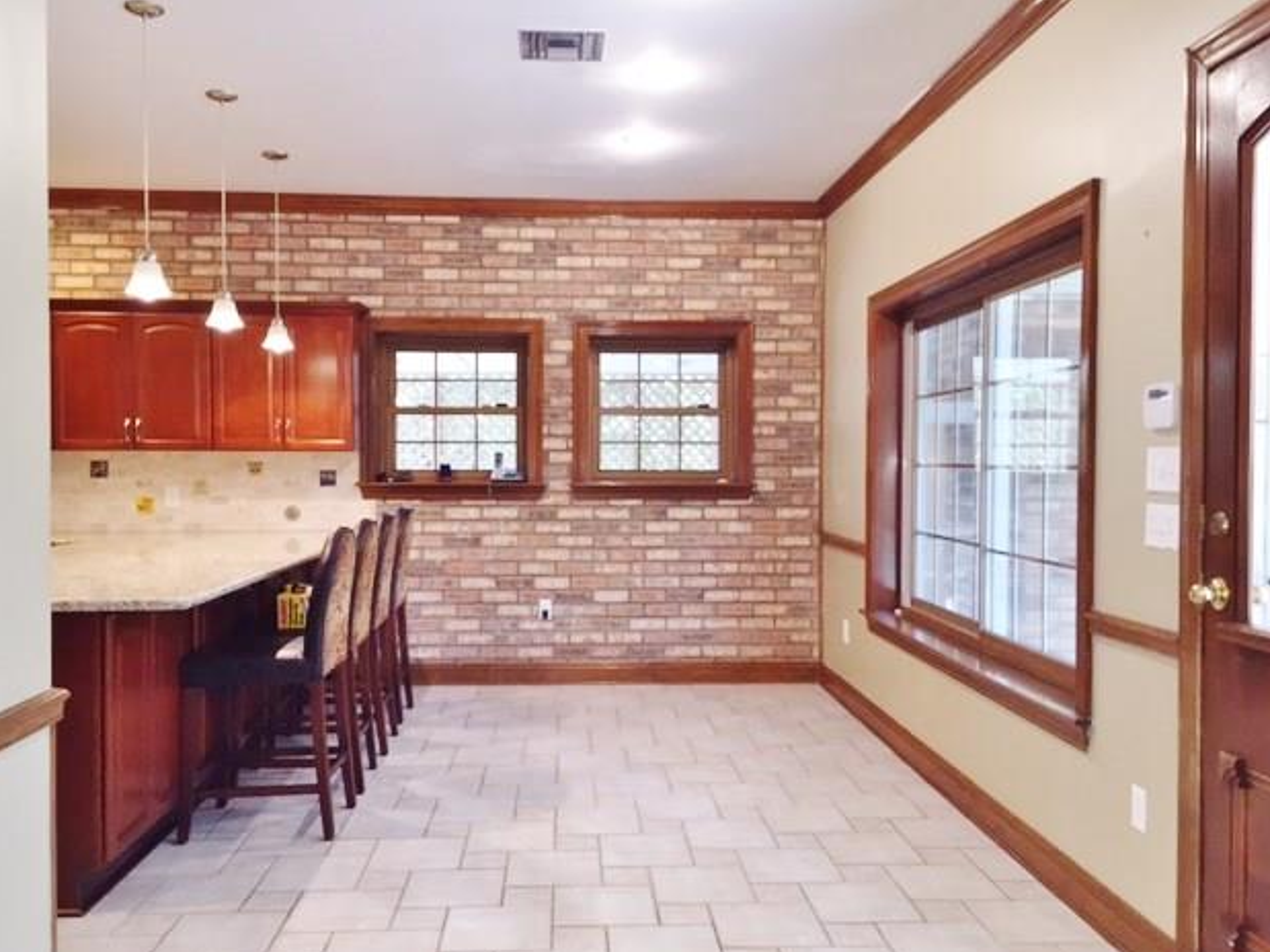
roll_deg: -0.3
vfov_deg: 46.8
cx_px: 616
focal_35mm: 30
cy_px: 488
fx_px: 1100
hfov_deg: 60.0
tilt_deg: -0.9
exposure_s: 1/30
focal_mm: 4.15
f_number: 2.2
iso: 100
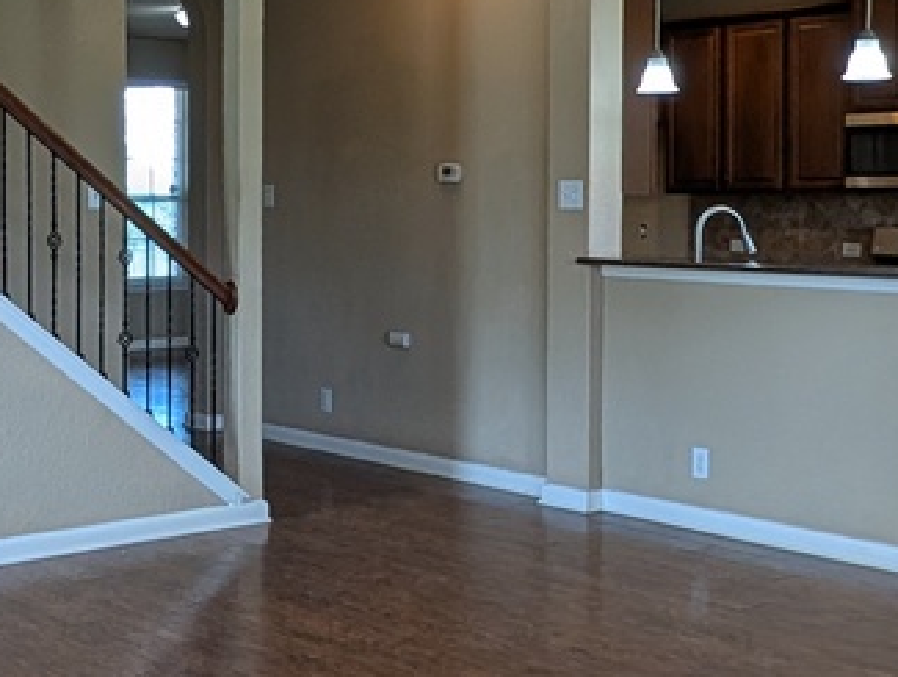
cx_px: 304
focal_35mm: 53
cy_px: 257
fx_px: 1377
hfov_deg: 35.8
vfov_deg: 27.5
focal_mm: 2.02
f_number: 1.7
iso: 124
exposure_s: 1/120
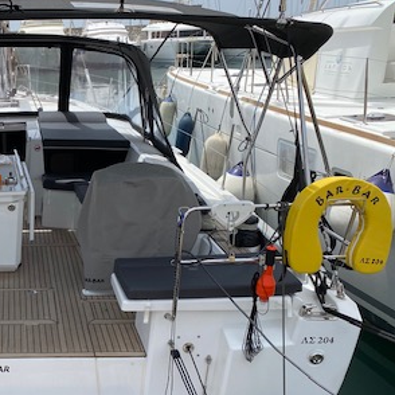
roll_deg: +2.1
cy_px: 269
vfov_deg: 33.7
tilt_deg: -18.9
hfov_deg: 30.9
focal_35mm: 50
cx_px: -23
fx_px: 645
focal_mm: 4.25
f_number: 1.8
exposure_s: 1/2755
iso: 32
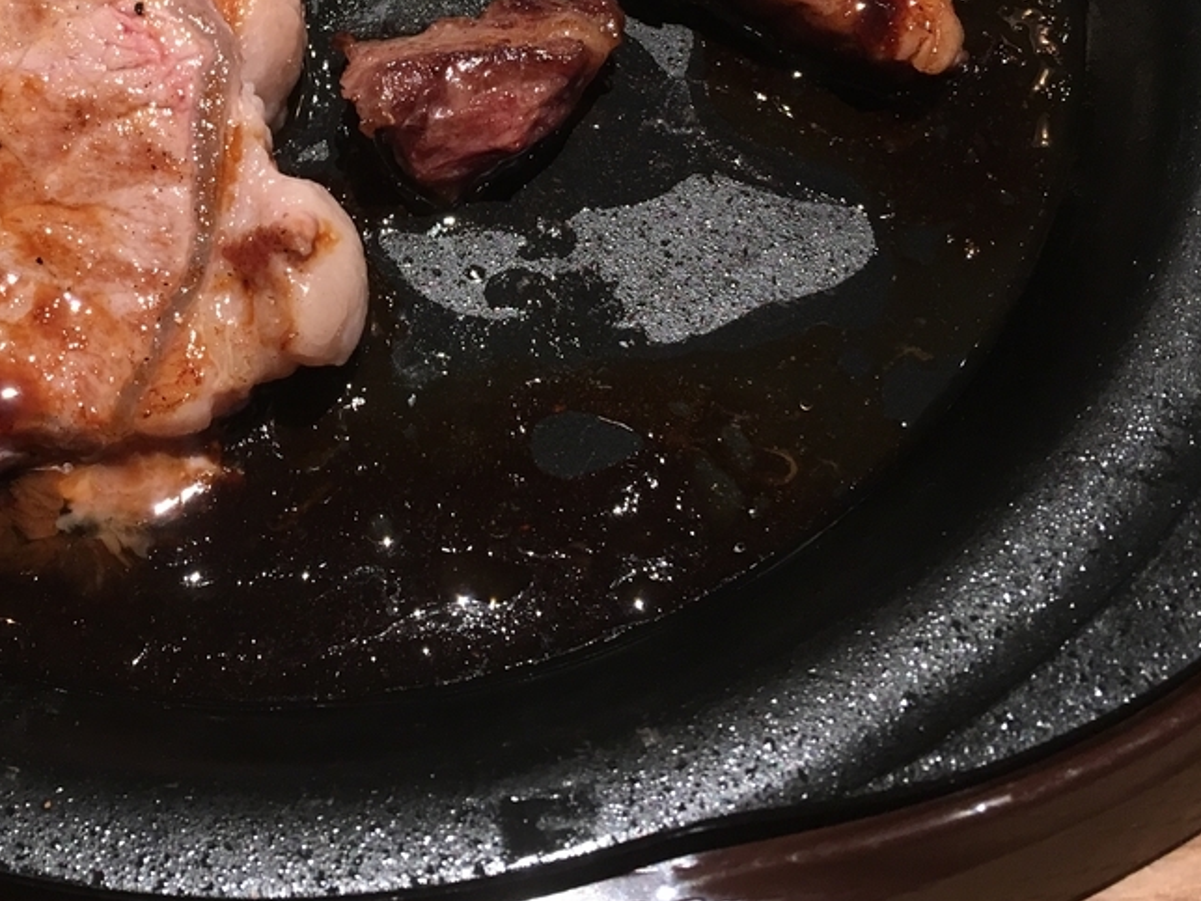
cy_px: 142
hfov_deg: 34.9
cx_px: 317
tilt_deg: -57.1
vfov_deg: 26.4
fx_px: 1874
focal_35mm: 54
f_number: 2.2
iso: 40
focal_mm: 4.15
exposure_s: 1/30
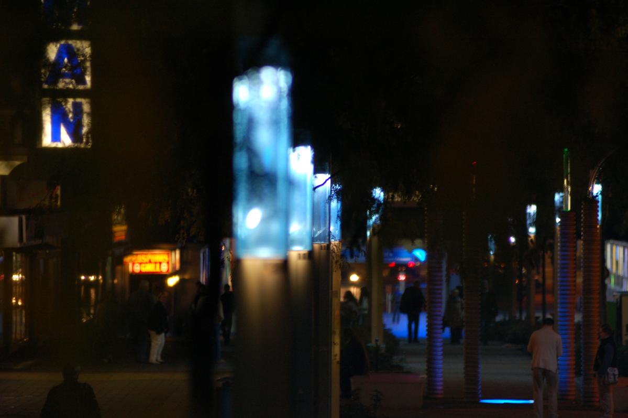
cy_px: 209
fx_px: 5228
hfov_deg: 6.9
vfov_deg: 4.6
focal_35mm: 300
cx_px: 314
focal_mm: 200
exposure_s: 1/25
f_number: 2.8
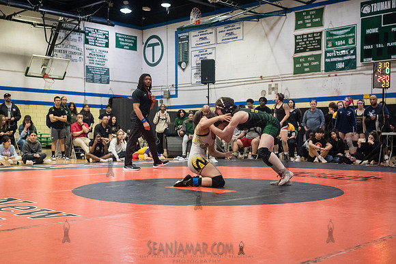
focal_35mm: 45
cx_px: 220
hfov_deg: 43.6
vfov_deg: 29.9
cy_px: 159
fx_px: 494
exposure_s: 1/400
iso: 6400
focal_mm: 35
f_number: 3.5
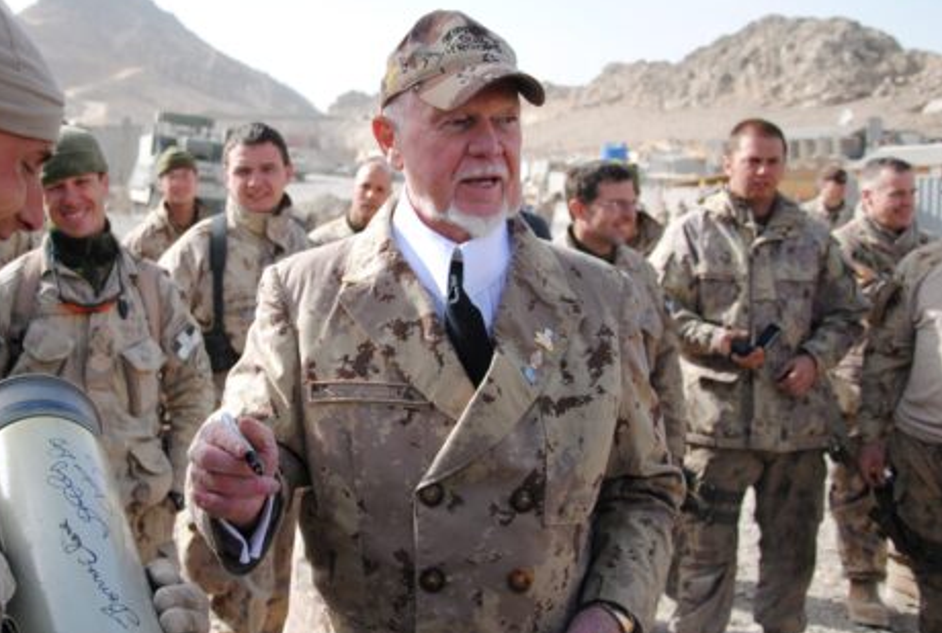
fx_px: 1128
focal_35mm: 43
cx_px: 330
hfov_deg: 44.8
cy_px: 256
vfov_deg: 31.3
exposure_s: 1/4000
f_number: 4
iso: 720
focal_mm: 22
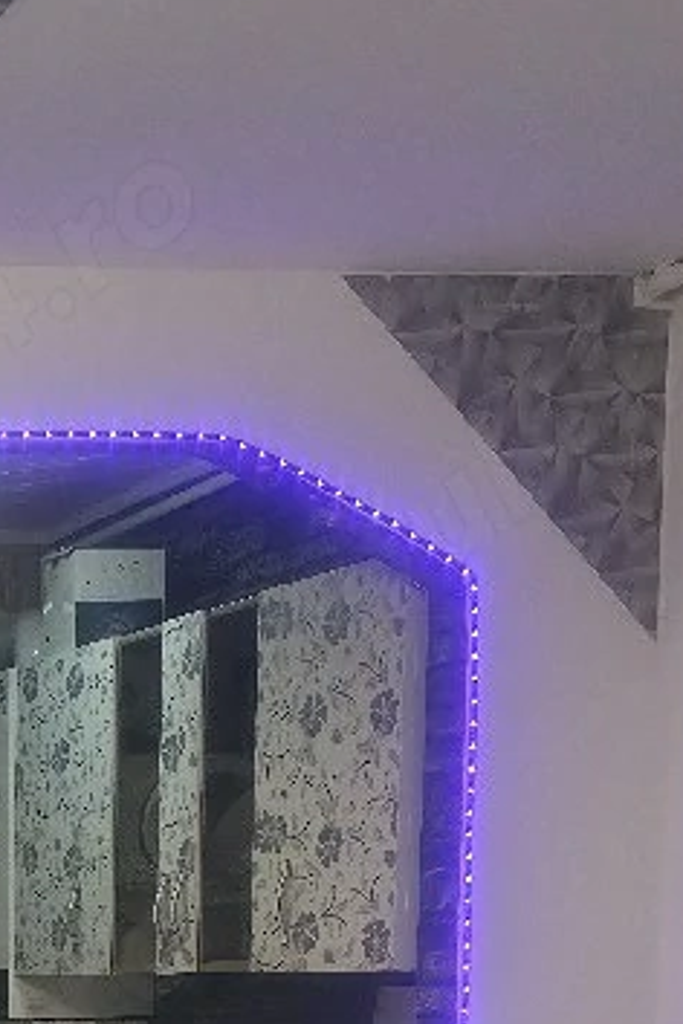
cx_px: -674
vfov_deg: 21.0
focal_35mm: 90
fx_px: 2561
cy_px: 1257
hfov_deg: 13.2
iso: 200
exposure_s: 1/101
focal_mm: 6.3
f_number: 1.7
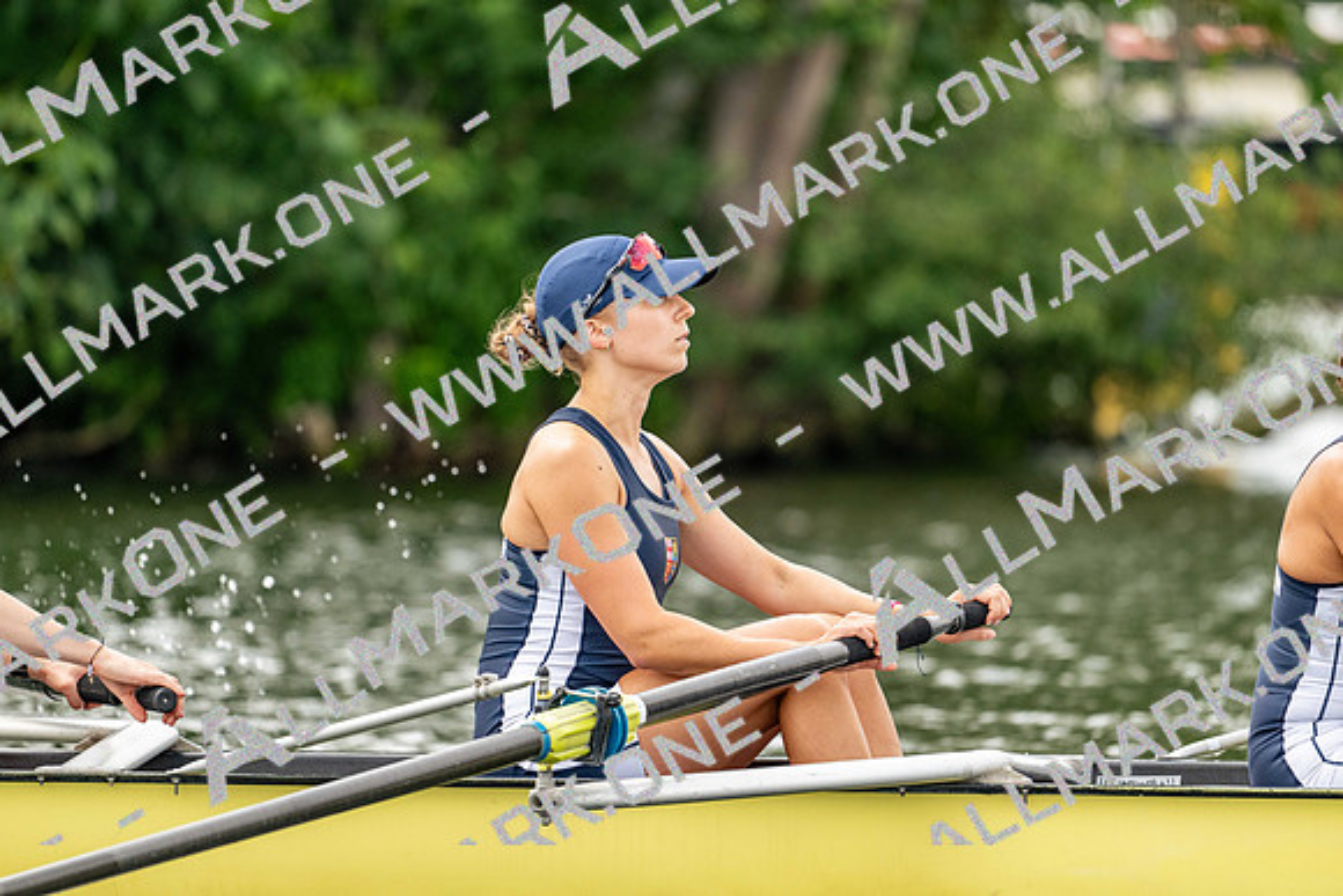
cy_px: 448
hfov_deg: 5.2
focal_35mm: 400
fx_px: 14925
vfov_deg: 3.4
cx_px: 672
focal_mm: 400
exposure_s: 1/2000
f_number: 4.5
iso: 1000
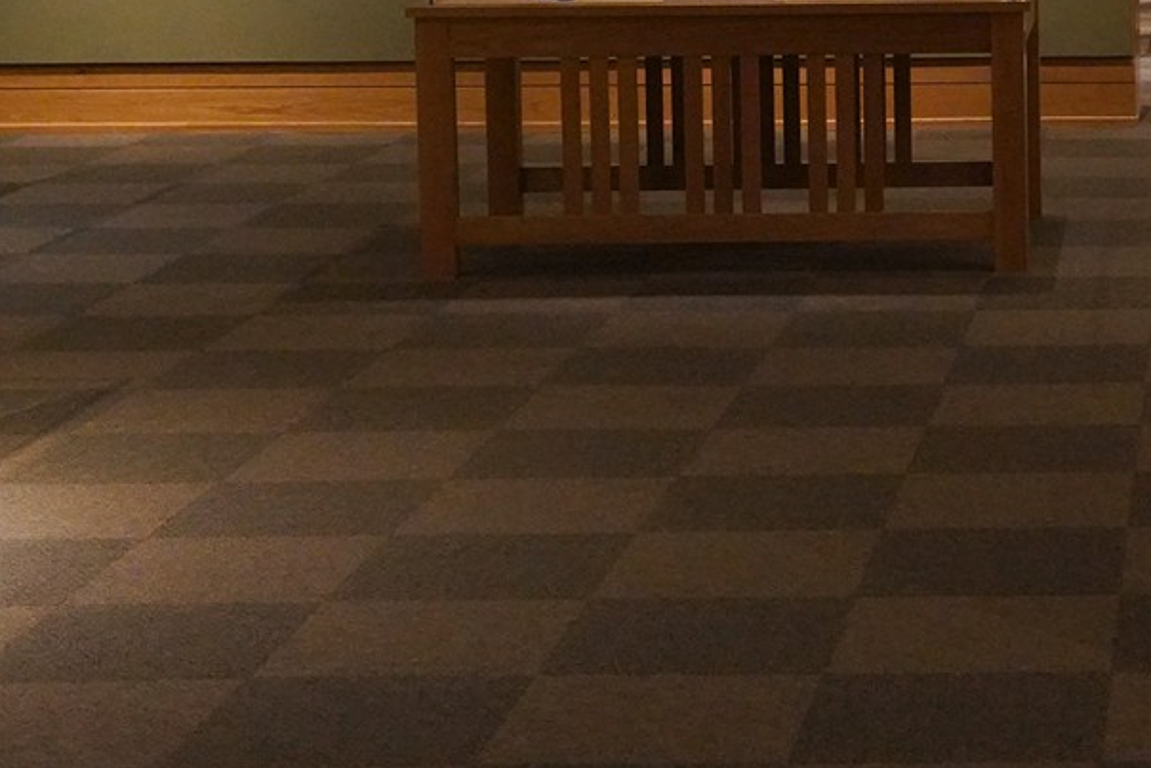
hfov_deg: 18.6
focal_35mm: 106
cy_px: -93
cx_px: 1260
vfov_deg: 12.7
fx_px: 3390
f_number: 5.6
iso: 8000
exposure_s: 1/100
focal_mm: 32
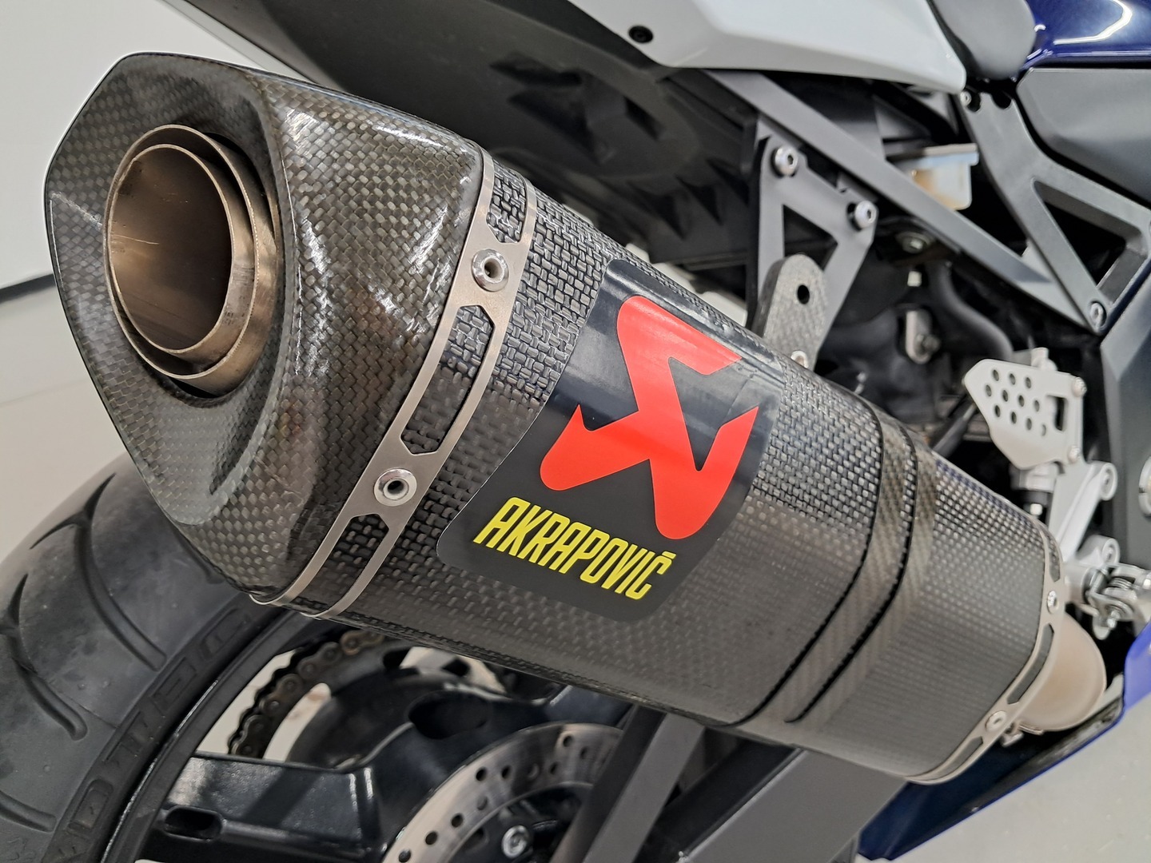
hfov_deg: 65.3
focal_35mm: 27
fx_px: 898
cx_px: 576
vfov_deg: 51.4
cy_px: 432
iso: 320
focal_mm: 4
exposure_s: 1/50
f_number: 1.8
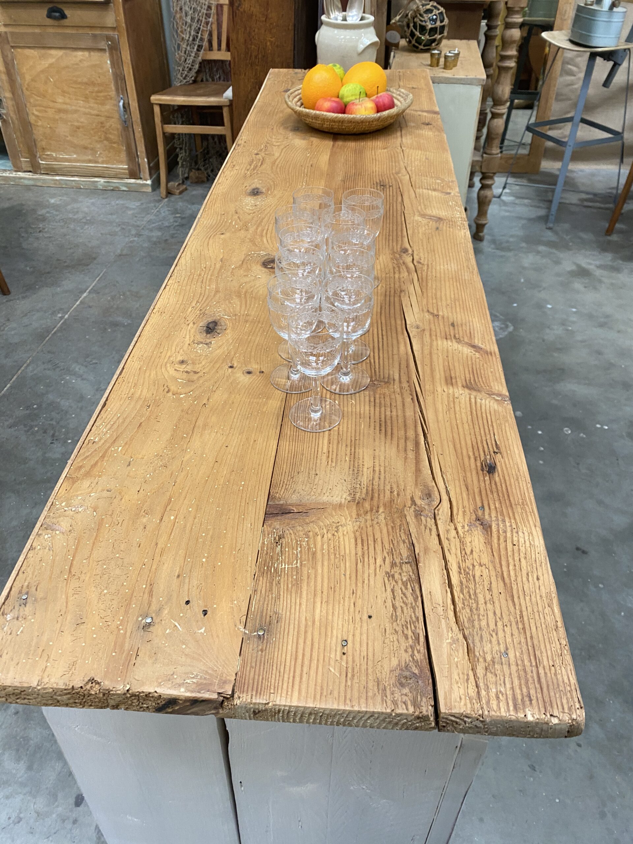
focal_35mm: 26
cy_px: 422
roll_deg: -0.8
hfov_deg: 53.1
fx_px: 634
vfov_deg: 67.3
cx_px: 316
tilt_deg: -38.7
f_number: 1.8
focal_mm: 4.25
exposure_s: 1/50
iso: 160
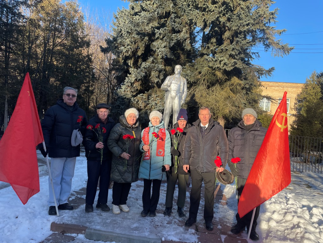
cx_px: 162
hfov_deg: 67.3
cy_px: 122
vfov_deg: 53.1
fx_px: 243
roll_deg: -5.4
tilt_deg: +1.1
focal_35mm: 26
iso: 32
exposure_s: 1/1114
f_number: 1.6
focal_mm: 4.2
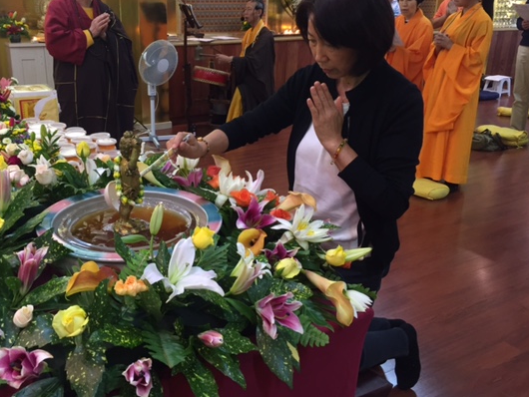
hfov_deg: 52.3
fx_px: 535
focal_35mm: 35
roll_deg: -2.4
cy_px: 180
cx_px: 215
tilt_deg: -19.8
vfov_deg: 40.7
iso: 125
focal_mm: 4.15
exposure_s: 1/33
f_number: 2.2
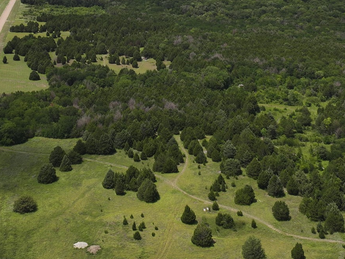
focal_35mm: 56
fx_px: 558
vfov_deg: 25.1
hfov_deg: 34.3
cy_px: 13
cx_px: 159
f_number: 2.8
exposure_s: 1/200
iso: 100
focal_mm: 12.29
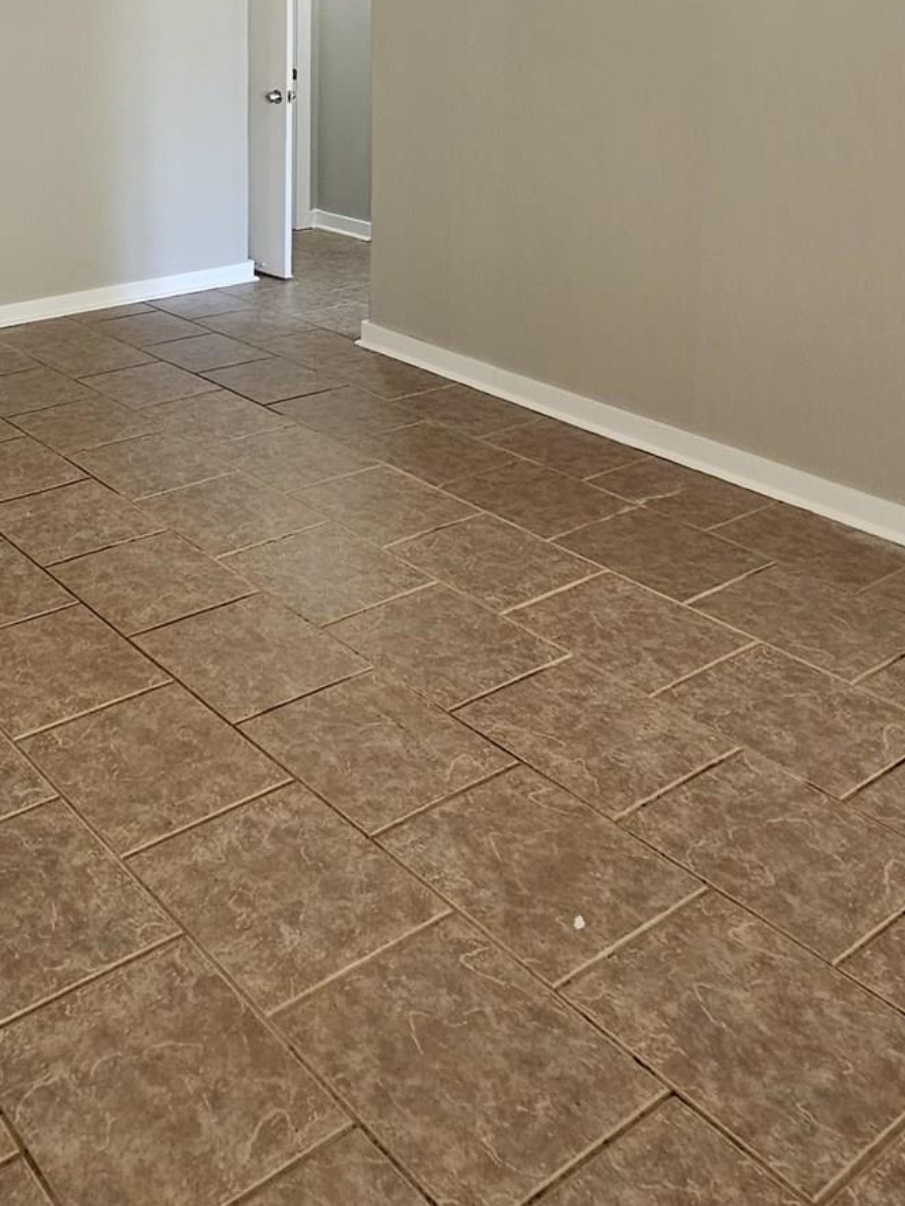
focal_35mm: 34
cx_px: 110
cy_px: 116
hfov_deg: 39.2
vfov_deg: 48.2
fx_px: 1185
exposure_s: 1/60
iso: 125
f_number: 2.2
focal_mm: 2.2
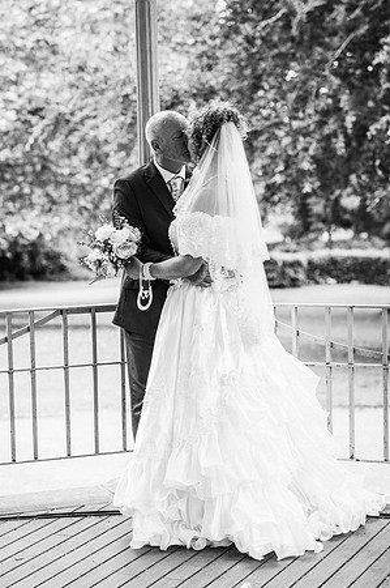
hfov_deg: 16.0
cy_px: 294
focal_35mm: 85
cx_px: 195
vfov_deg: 23.9
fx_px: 1384
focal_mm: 85
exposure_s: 1/500
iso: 100
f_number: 3.5
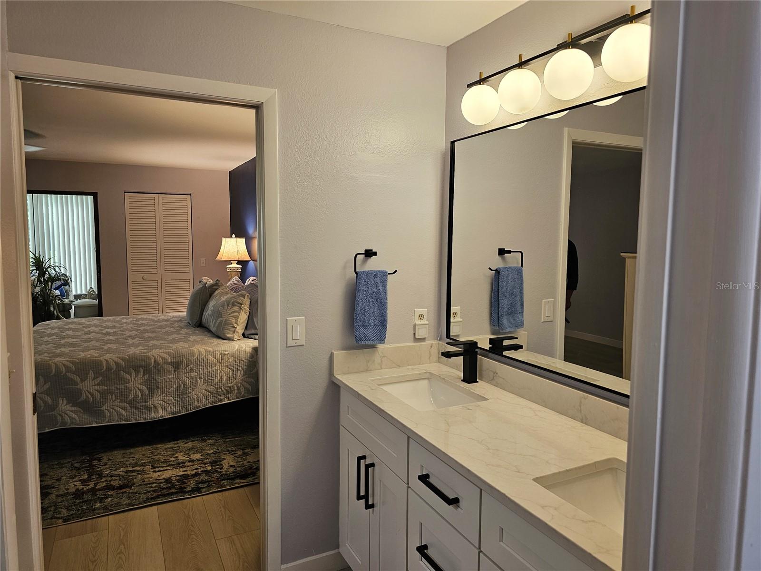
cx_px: 380
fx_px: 506
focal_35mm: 23
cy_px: 286
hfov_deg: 73.9
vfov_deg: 58.9
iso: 160
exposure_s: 1/120
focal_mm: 6.3
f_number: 1.7
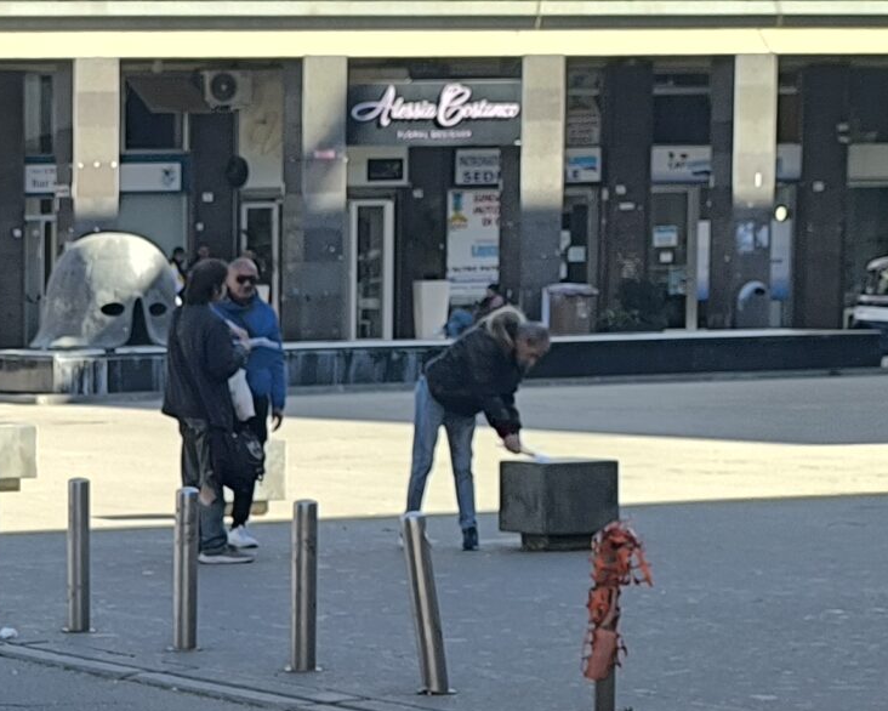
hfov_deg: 11.8
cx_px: -363
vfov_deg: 9.7
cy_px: 891
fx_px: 4127
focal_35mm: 157
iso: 50
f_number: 1.65
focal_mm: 6.14
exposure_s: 1/377
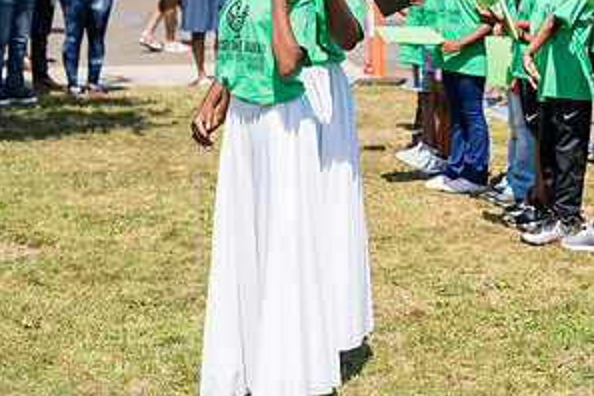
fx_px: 1749
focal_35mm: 106
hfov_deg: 19.3
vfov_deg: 12.8
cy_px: 14
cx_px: 296
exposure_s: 1/800
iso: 100
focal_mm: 70
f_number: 4
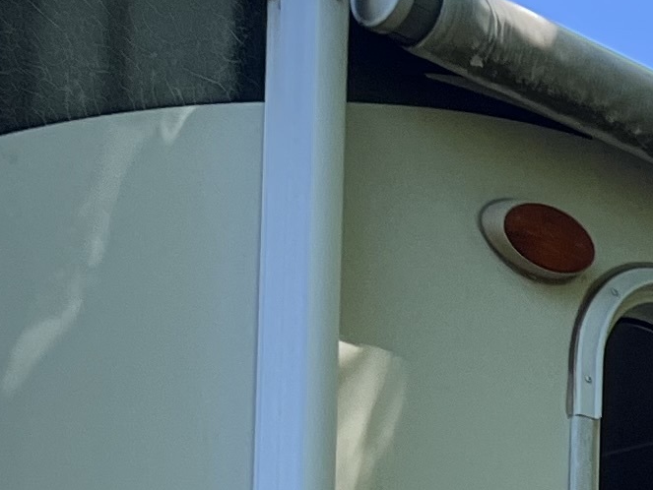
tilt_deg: +4.1
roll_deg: +0.2
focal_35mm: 158
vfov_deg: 8.7
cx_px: 1127
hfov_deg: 11.7
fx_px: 2982
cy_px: 1106
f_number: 1.5
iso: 50
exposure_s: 1/949
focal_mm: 5.7
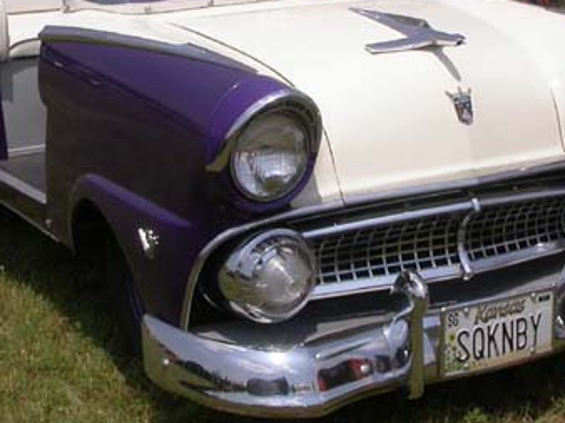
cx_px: 294
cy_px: 132
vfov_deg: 16.3
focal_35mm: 90
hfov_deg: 21.8
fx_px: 1468
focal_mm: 7.85
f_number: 7.5
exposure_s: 1/697
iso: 100
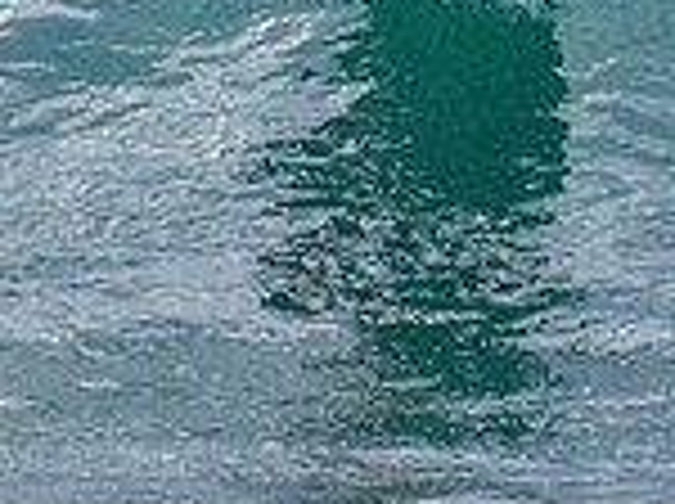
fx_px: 67225
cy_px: -293
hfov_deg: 0.6
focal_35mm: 3453
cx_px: 442
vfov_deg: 0.4
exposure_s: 1/2000
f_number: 11
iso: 1400
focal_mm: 800
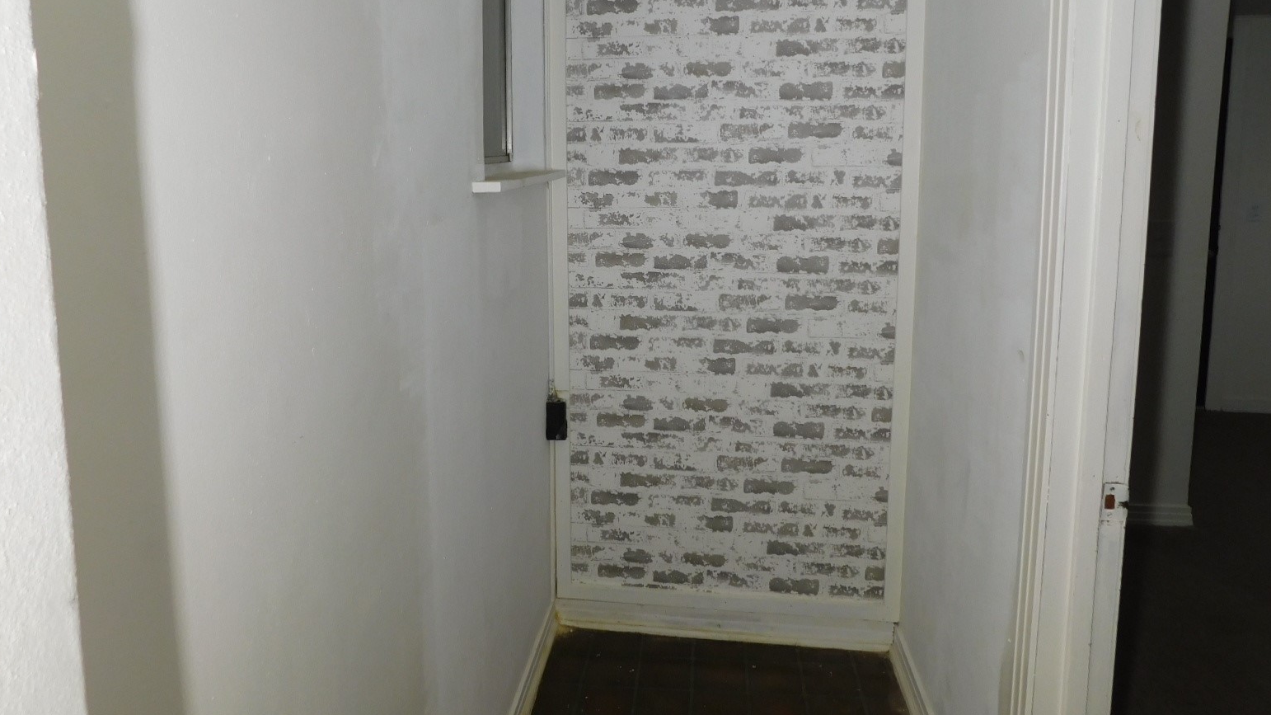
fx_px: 876
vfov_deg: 43.9
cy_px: 249
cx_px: 621
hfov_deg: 71.9
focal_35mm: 26
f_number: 3
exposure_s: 1/80
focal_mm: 4
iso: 125
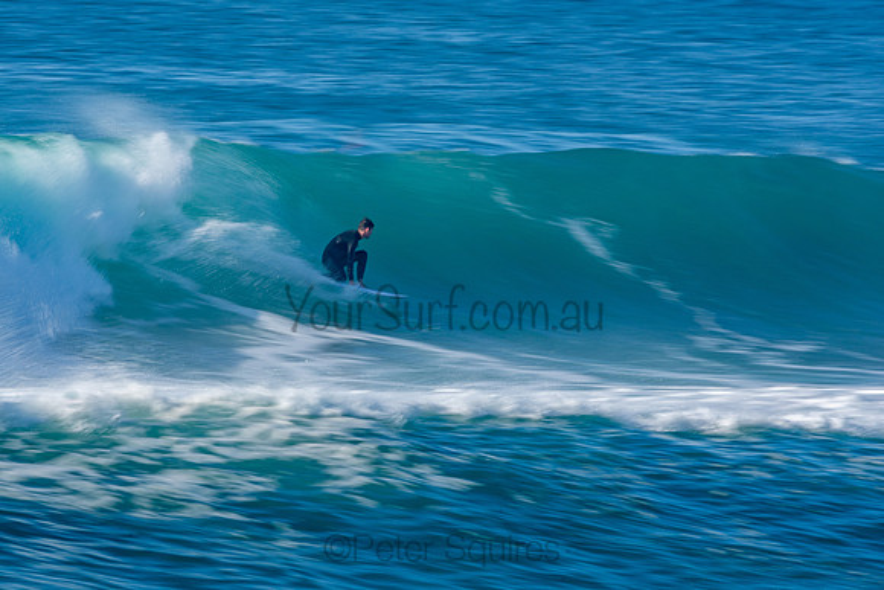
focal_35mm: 821
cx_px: 404
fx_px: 20165
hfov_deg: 2.5
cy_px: 267
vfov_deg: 1.7
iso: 100
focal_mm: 500
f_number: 22
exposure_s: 1/30
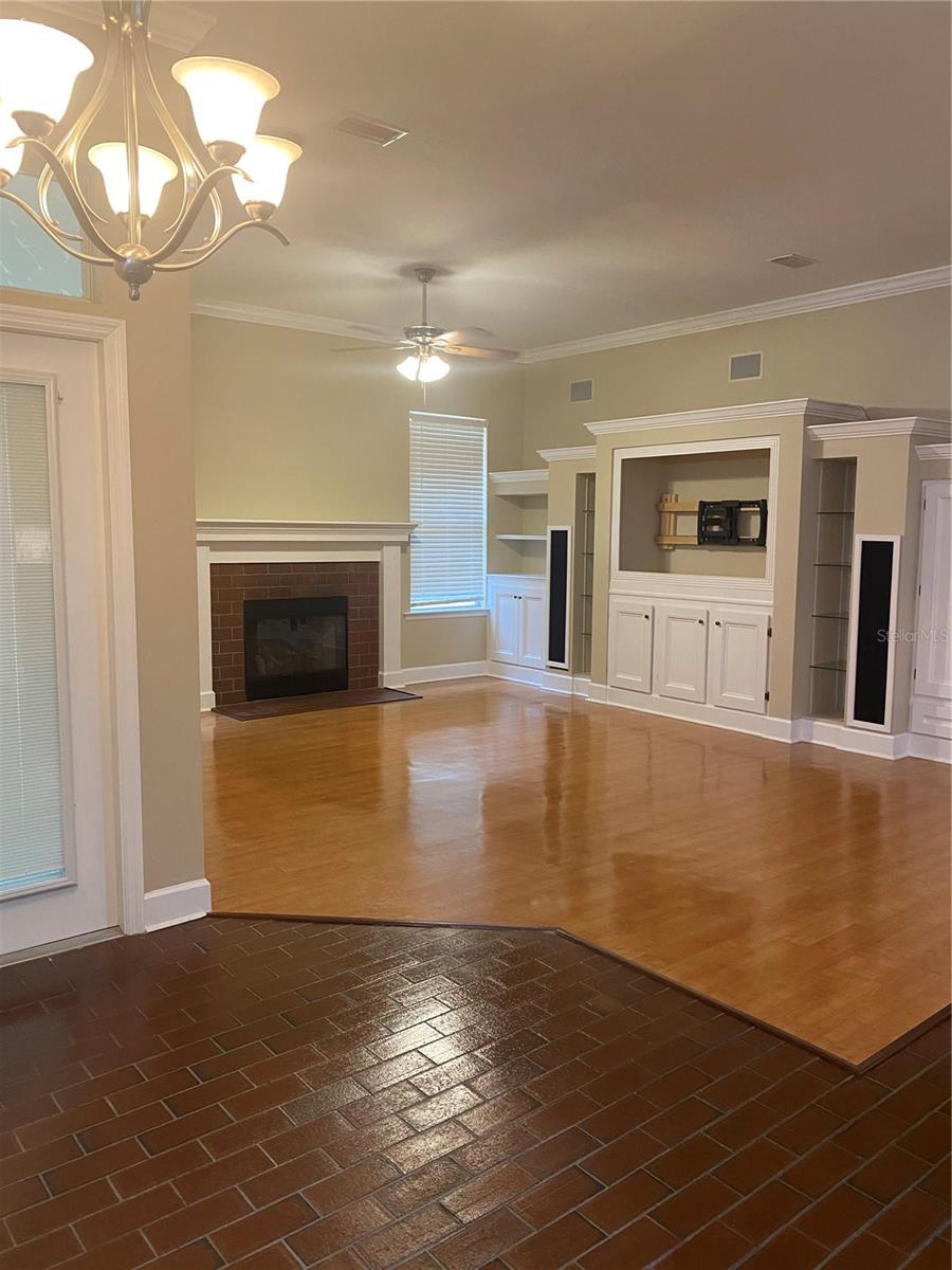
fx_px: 953
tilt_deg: -5.2
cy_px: 635
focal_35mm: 26
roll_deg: -0.1
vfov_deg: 67.3
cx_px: 476
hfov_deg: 53.1
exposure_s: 1/60
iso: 200
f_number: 1.8
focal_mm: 4.25
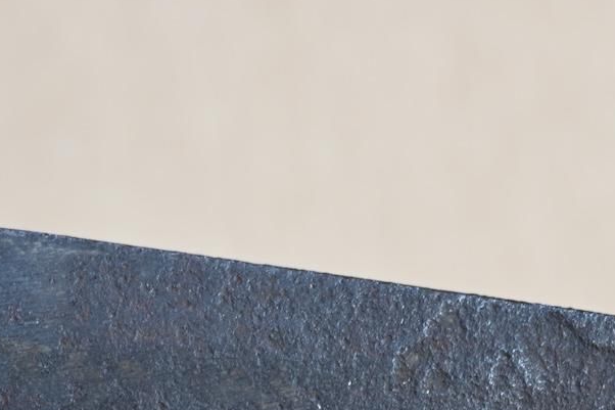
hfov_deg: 7.2
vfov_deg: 4.8
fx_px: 4884
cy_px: 339
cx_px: 86
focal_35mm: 286
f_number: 5.3
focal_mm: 82
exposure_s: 1/1.6
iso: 100
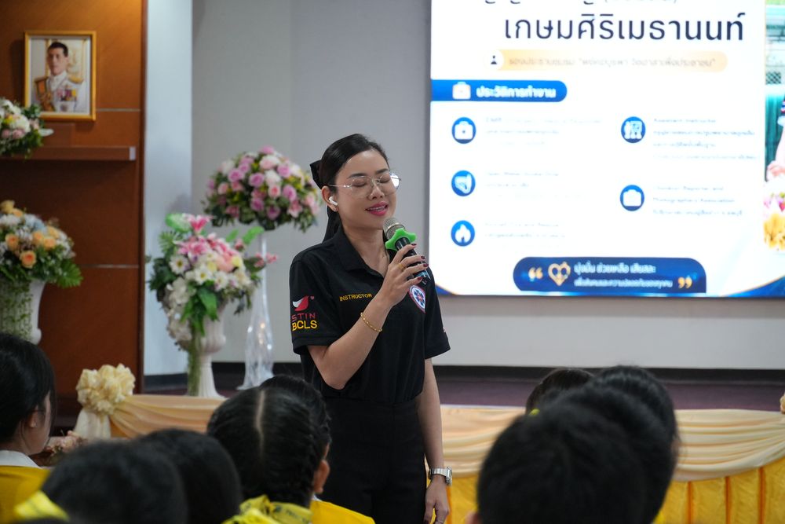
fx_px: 3304
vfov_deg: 9.1
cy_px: 262
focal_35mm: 152
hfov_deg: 13.6
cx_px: 392
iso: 2500
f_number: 5.6
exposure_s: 1/125
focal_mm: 101
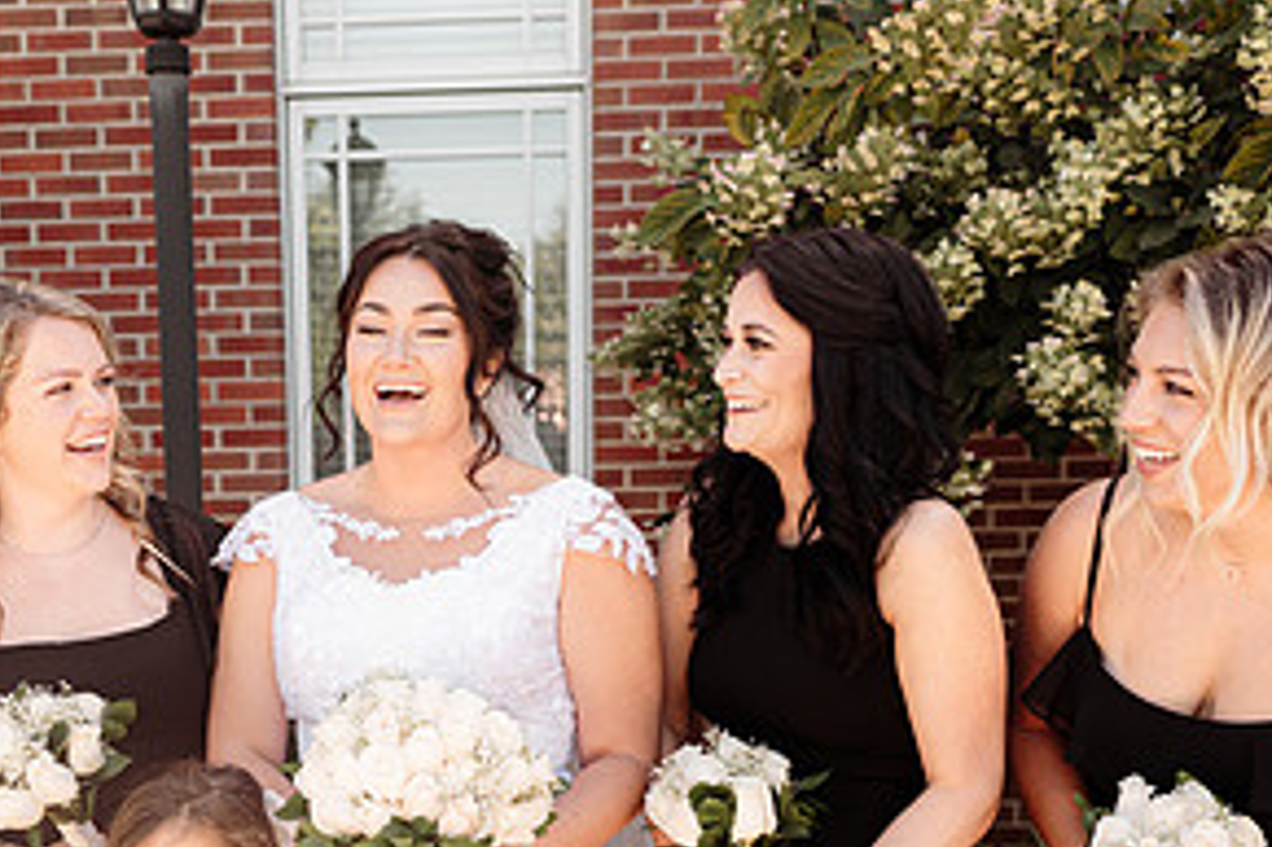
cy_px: 647
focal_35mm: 48
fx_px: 1695
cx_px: 421
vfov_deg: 27.6
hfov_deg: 40.6
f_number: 2.8
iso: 160
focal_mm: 24
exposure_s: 1/640
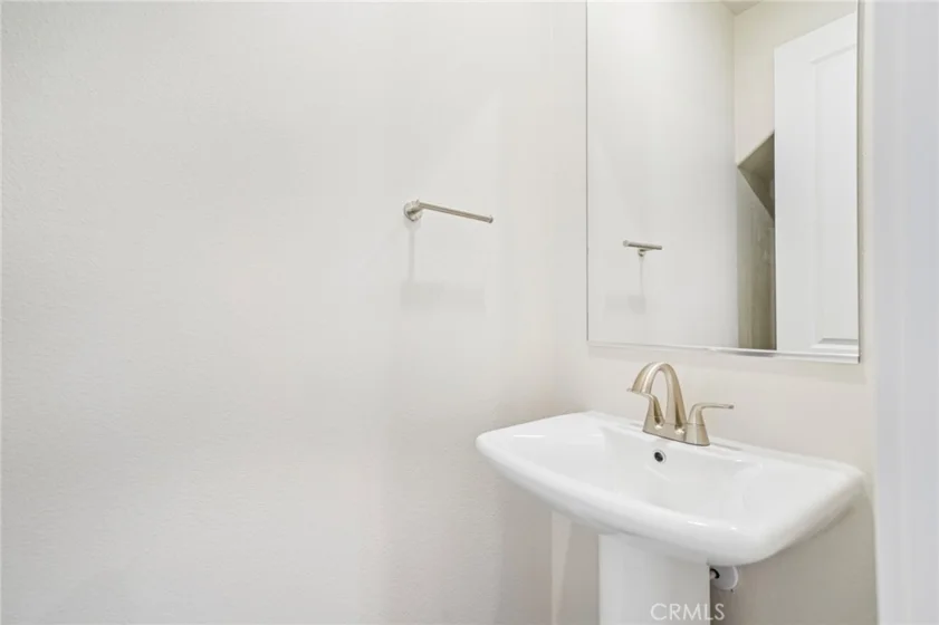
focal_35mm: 15
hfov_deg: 100.4
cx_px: 470
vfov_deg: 77.3
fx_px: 391
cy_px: 312
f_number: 7.1
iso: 400
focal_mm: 15
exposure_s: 1/15
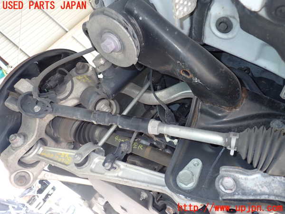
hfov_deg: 60.0
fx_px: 247
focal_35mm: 30
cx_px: 142
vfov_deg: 46.8
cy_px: 107
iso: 125
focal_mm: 5.4
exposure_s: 1/60
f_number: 2.3
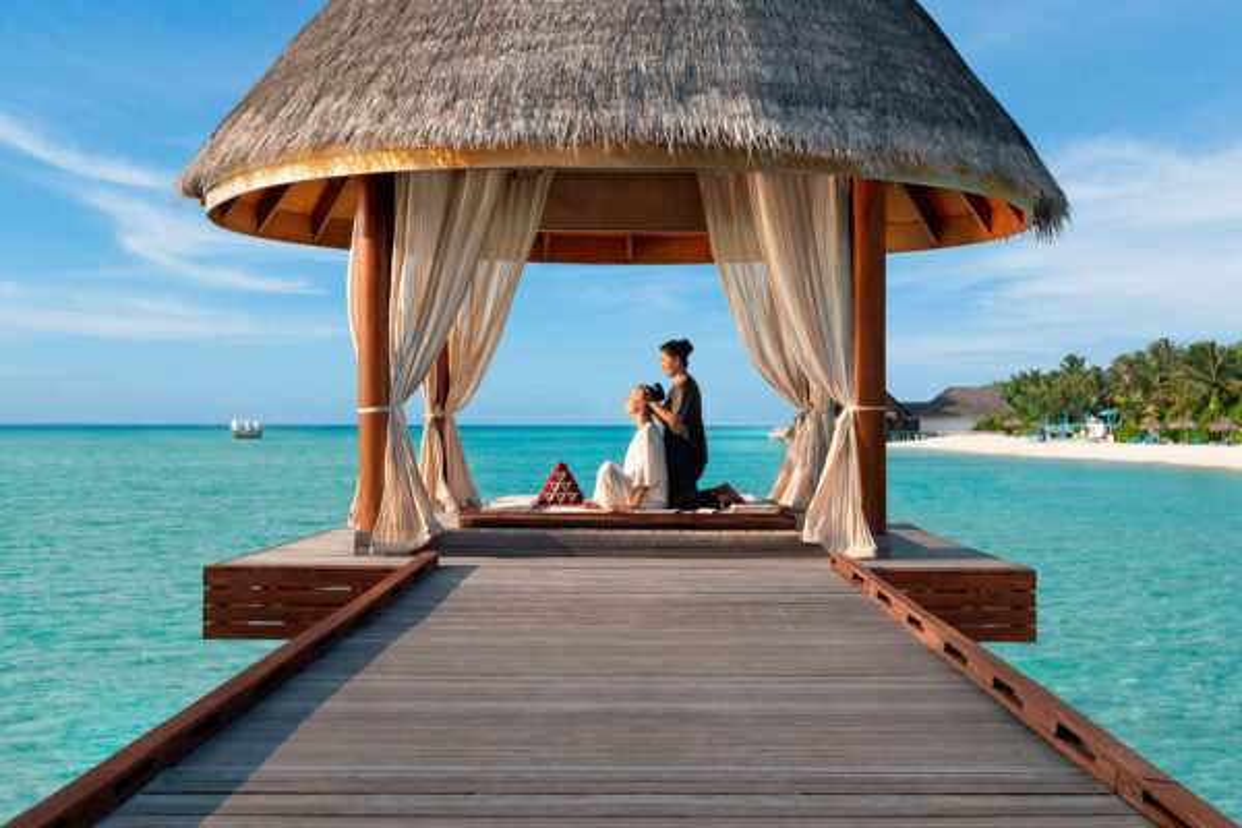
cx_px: 621
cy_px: 414
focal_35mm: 50
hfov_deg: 39.6
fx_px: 1725
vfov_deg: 27.0
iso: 320
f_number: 14
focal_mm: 50
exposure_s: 1/125
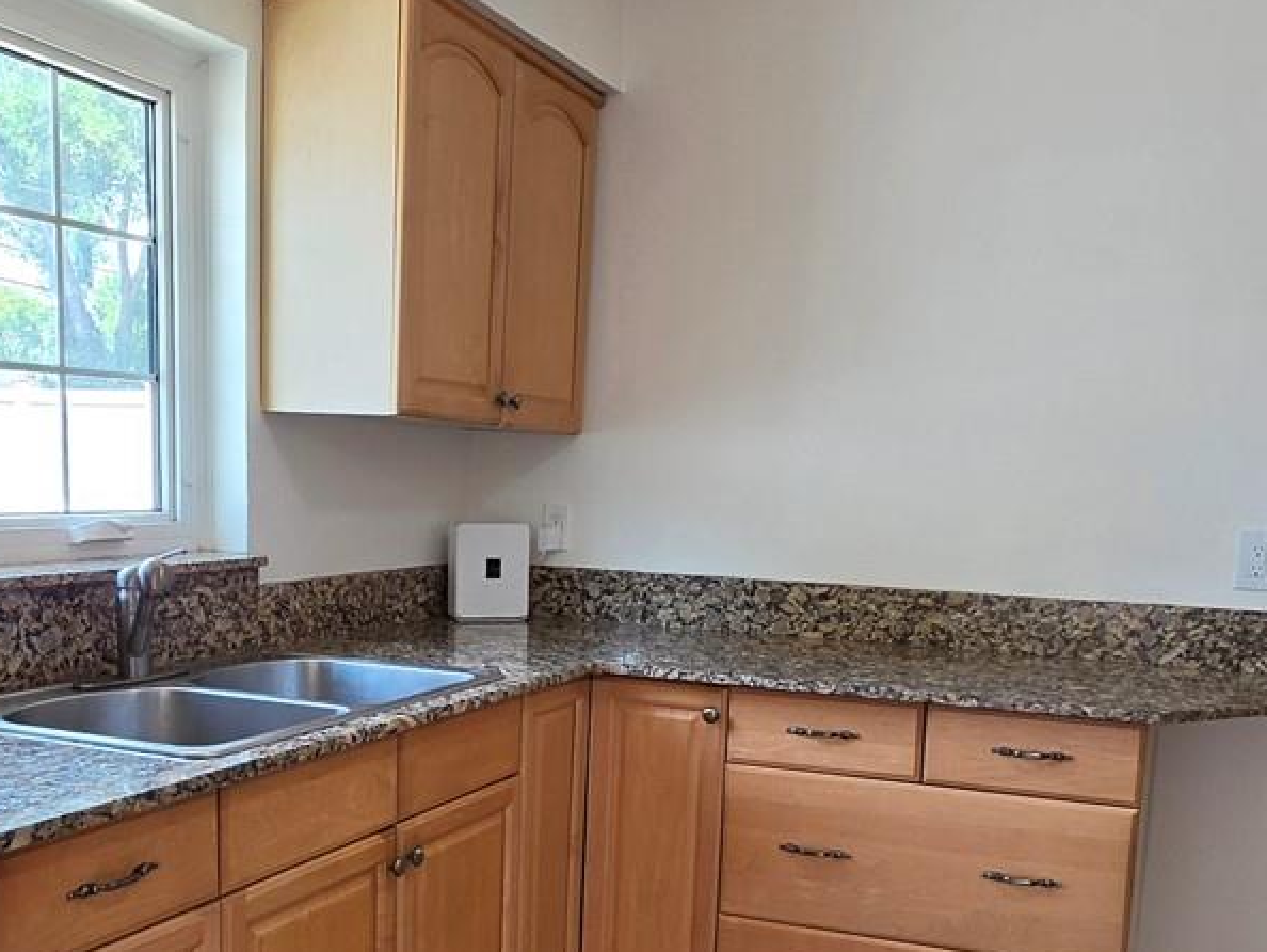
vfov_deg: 39.8
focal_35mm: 35
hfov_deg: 52.6
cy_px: 692
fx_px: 1282
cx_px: 619
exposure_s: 1/120
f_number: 1.9
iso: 80
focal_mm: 2.2
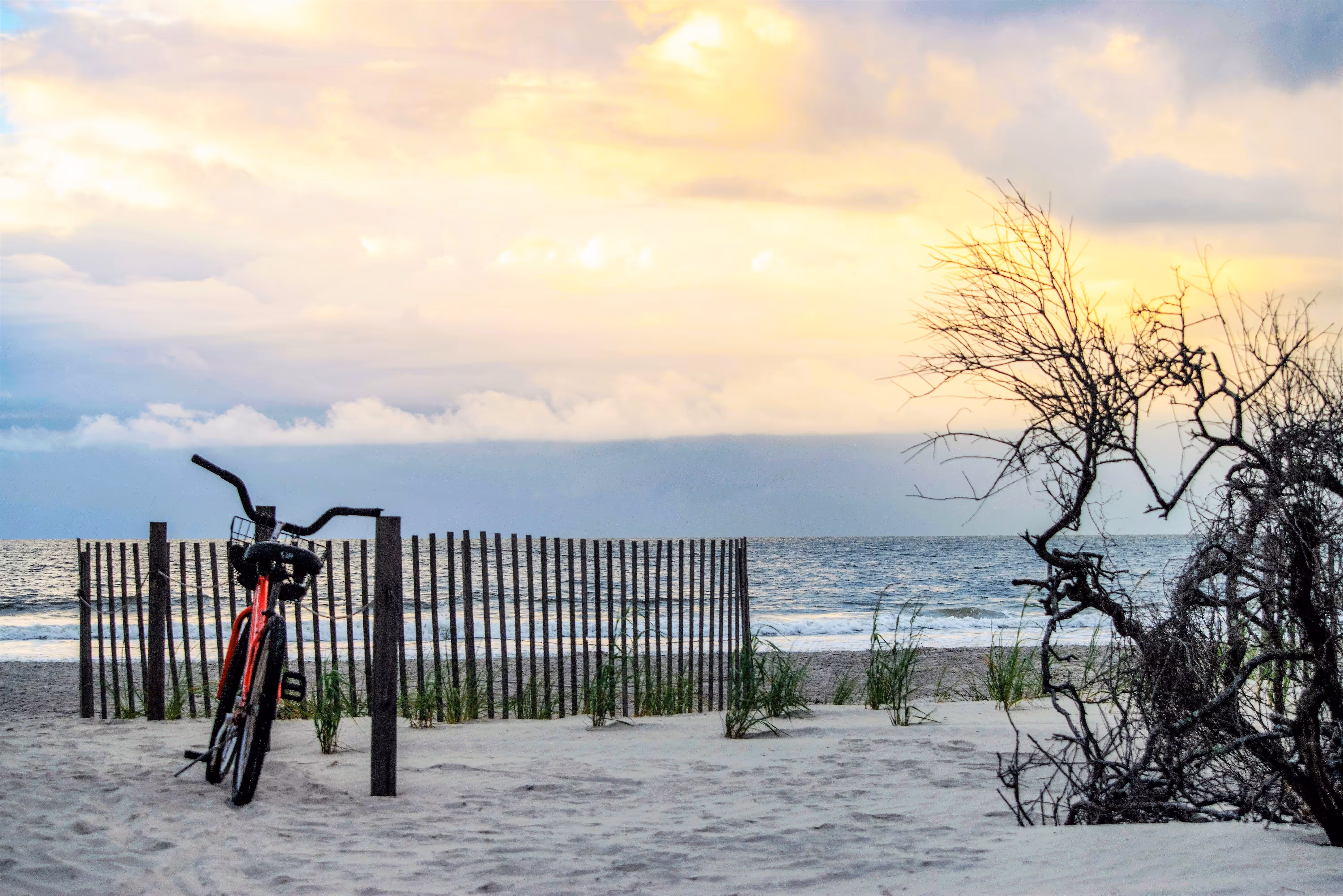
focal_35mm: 82
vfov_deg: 16.6
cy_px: 448
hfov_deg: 24.6
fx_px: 3077
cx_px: 672
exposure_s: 1/100
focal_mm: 55
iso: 100
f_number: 7.1
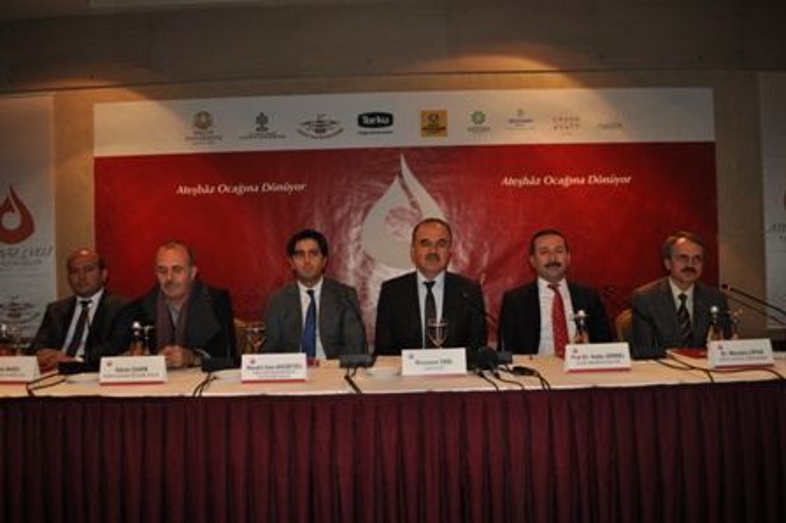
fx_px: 654
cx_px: 393
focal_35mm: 30
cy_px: 262
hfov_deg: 62.0
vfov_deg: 43.5
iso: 800
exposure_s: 1/60
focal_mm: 20
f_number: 3.8
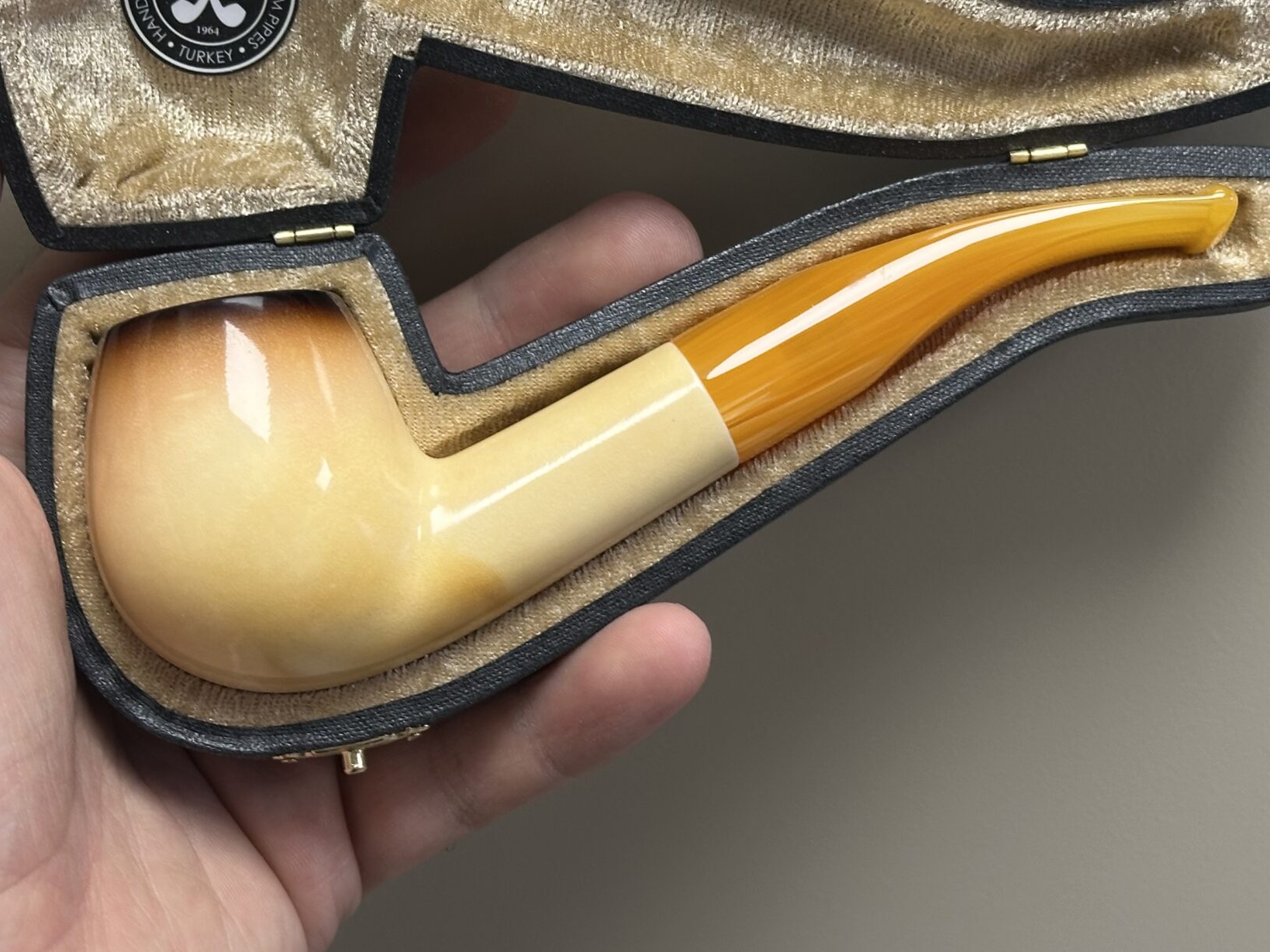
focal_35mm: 75
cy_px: 238
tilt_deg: -25.9
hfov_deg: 26.0
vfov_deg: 19.5
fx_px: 2752
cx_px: 622
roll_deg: +5.1
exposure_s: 1/50
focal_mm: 6.86
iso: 50
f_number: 1.78
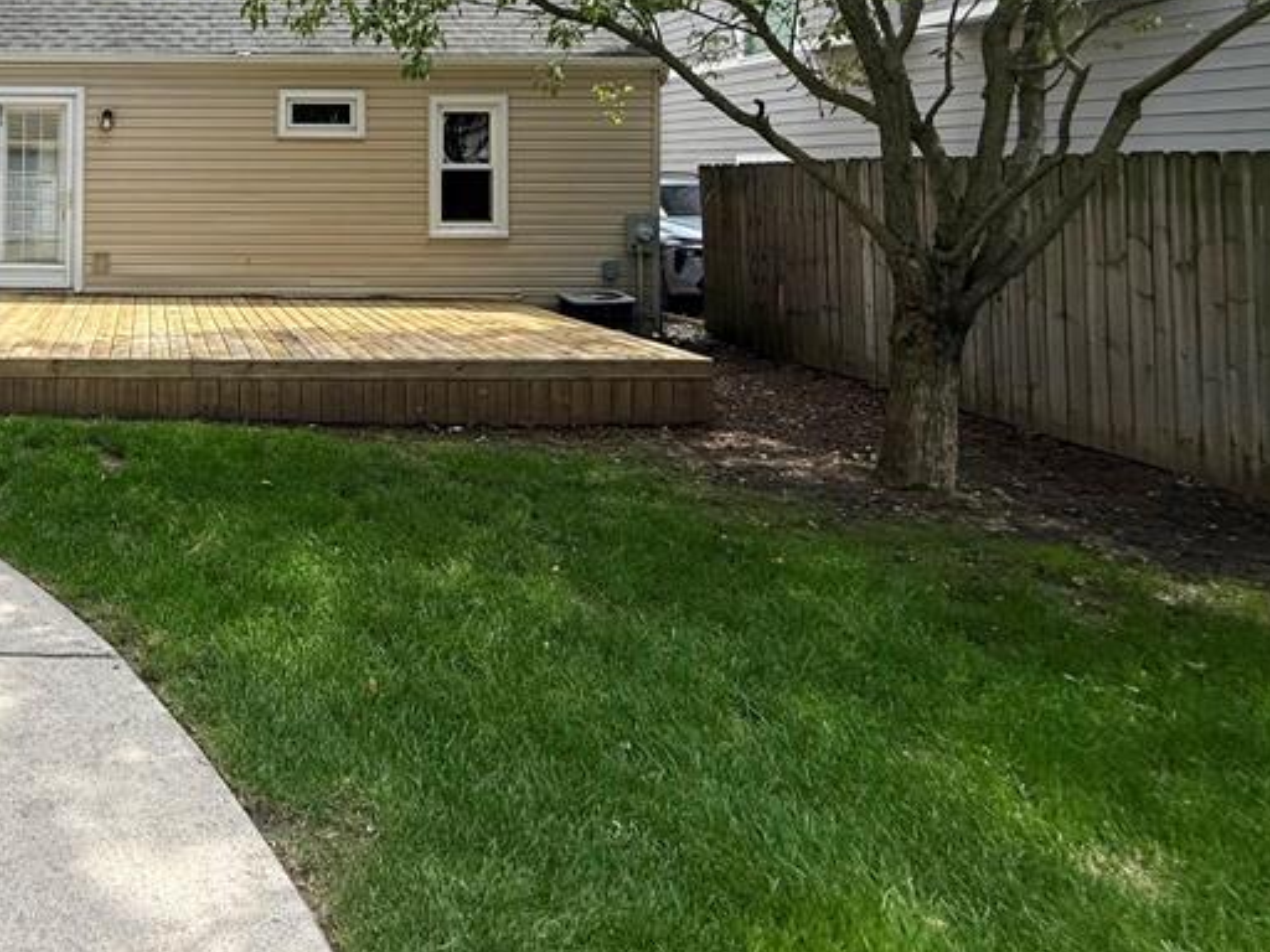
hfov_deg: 55.8
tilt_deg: +0.9
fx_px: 1027
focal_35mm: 28
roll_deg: +0.4
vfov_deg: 46.6
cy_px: 166
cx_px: 151
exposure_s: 1/779
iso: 64
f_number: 2.2
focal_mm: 2.22
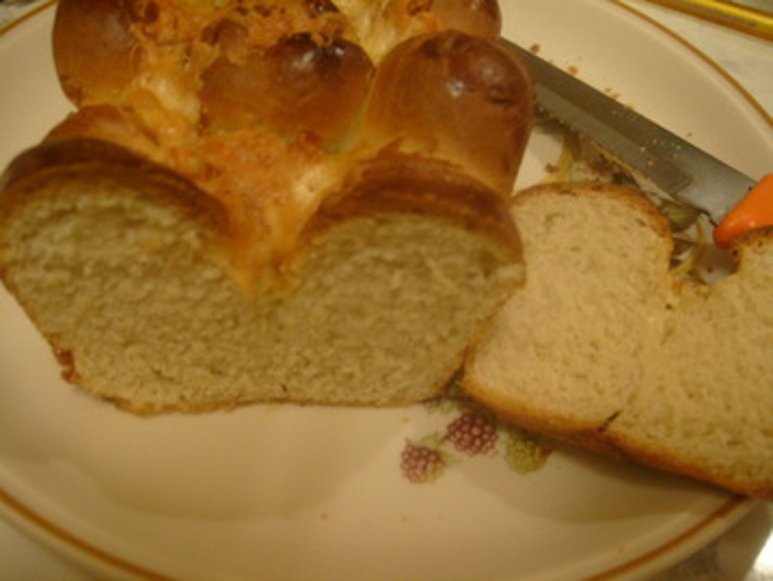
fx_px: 782
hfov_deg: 52.6
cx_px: 386
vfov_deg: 40.7
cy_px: 290
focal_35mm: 35
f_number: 2.8
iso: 200
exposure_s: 1/15
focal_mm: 5.8
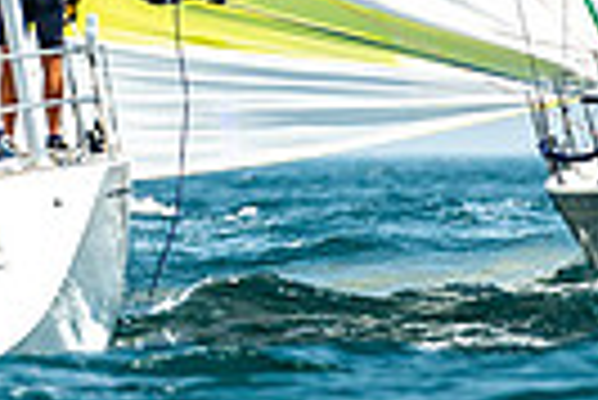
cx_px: -20
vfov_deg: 0.8
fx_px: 29101
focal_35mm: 1750
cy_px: -395
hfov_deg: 1.2
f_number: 5
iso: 400
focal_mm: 380
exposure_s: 1/3200
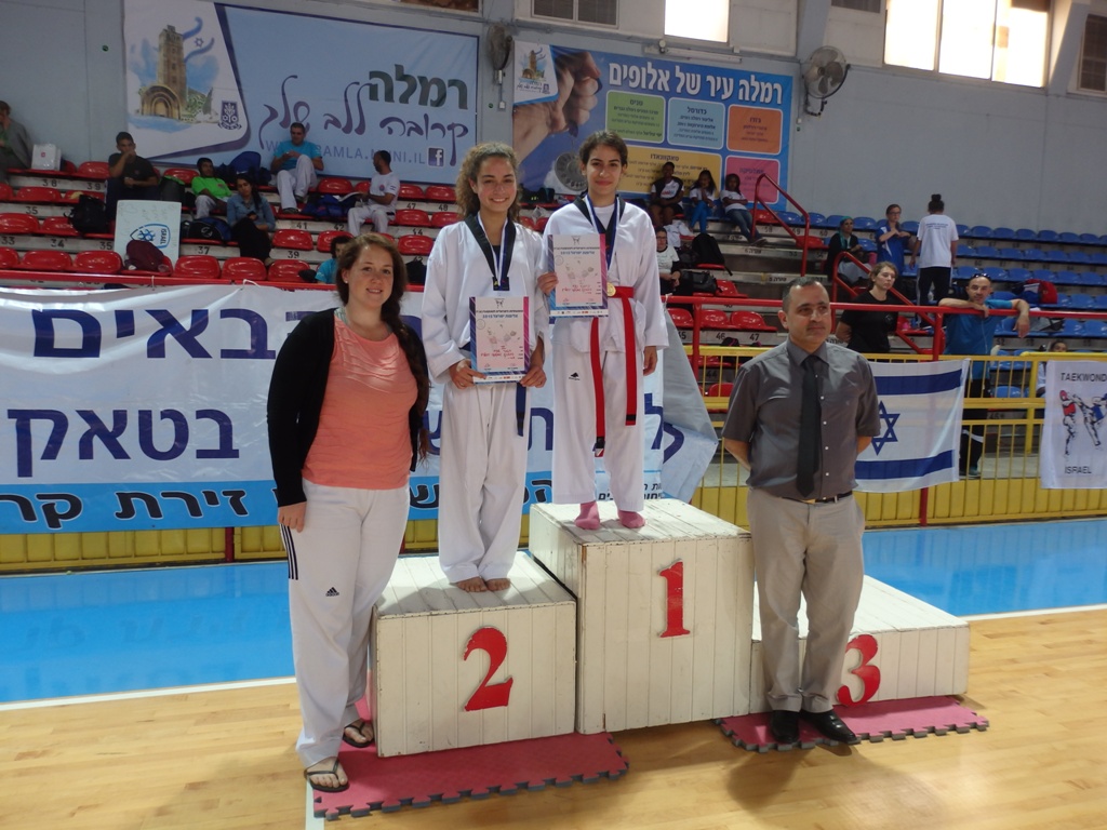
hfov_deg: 69.4
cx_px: 554
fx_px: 799
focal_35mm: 25
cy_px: 415
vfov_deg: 54.9
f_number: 3
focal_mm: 4.5
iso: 100
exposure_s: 1/30
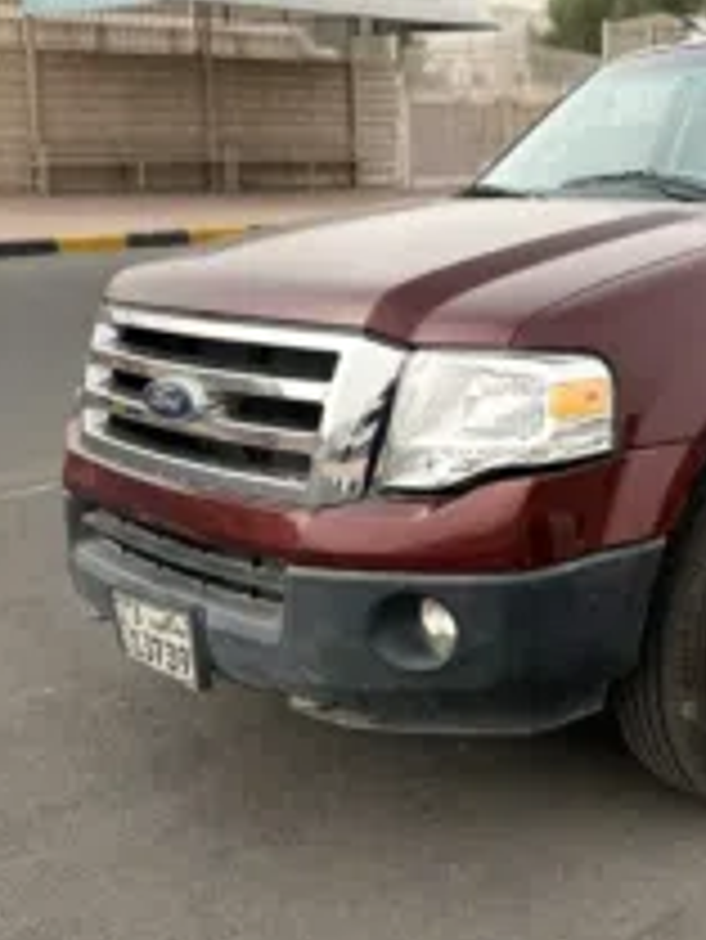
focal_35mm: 46
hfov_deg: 29.9
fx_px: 1250
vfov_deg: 40.4
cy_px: 270
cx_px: 666
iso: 80
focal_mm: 6.86
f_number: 1.78
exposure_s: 1/1988
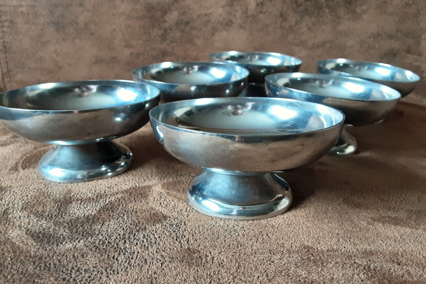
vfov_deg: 43.6
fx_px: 355
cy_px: 145
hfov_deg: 61.9
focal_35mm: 30
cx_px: 209
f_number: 1.9
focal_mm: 2.9
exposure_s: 1/50
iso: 200
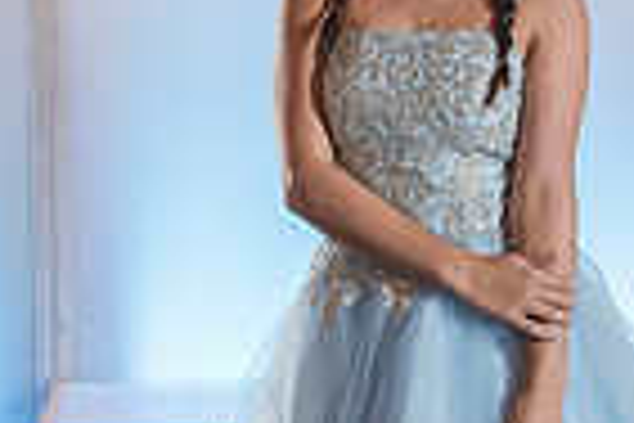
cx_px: 375
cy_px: 240
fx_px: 5353
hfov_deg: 6.8
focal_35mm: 304
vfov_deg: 4.5
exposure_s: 1/80
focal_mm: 70
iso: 1600
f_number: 4
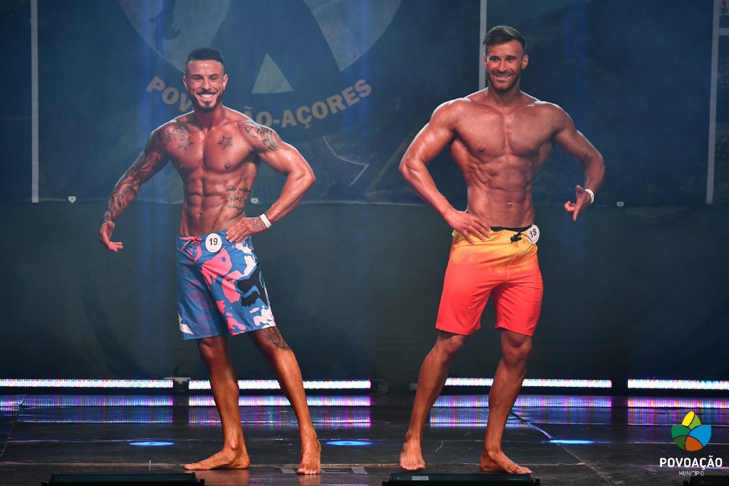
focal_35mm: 195
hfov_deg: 10.6
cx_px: 364
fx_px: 3947
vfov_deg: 7.0
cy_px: 243
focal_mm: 130
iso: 1250
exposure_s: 1/250
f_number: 4.8
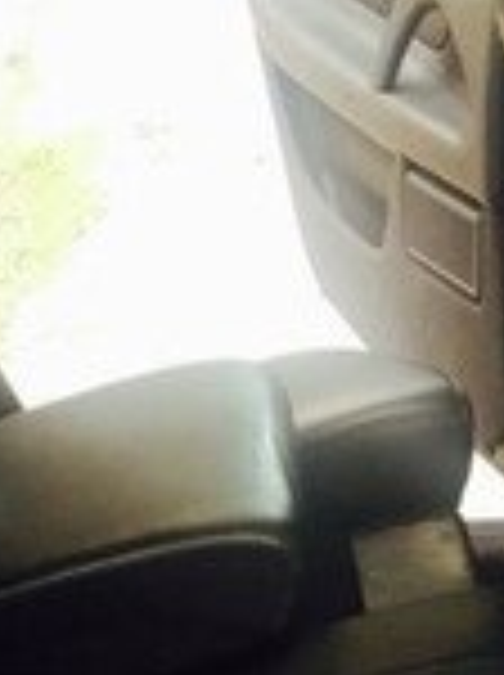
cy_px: 932
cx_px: 189
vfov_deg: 18.7
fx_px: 1869
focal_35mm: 96
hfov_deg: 15.3
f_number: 2.2
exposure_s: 1/33
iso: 40
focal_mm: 4.15
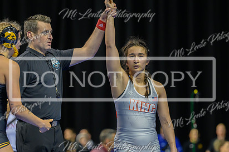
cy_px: 96
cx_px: 128
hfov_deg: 7.8
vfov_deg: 5.2
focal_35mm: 265
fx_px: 1686
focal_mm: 165
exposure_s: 1/800
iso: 2500
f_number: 2.8
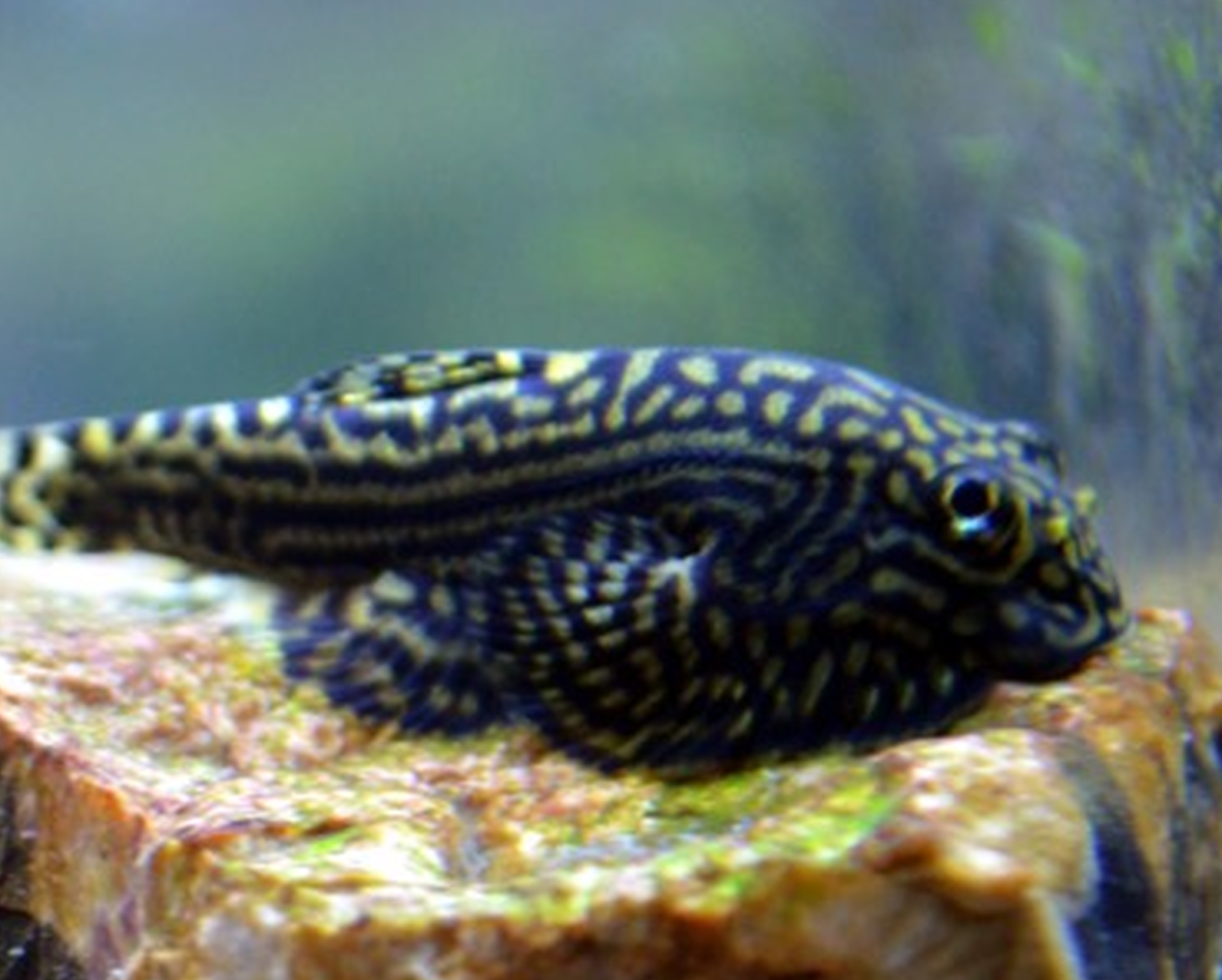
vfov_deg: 15.3
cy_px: 503
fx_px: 3643
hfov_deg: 19.0
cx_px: 583
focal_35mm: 101
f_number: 5.6
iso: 2000
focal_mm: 55
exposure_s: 1/30
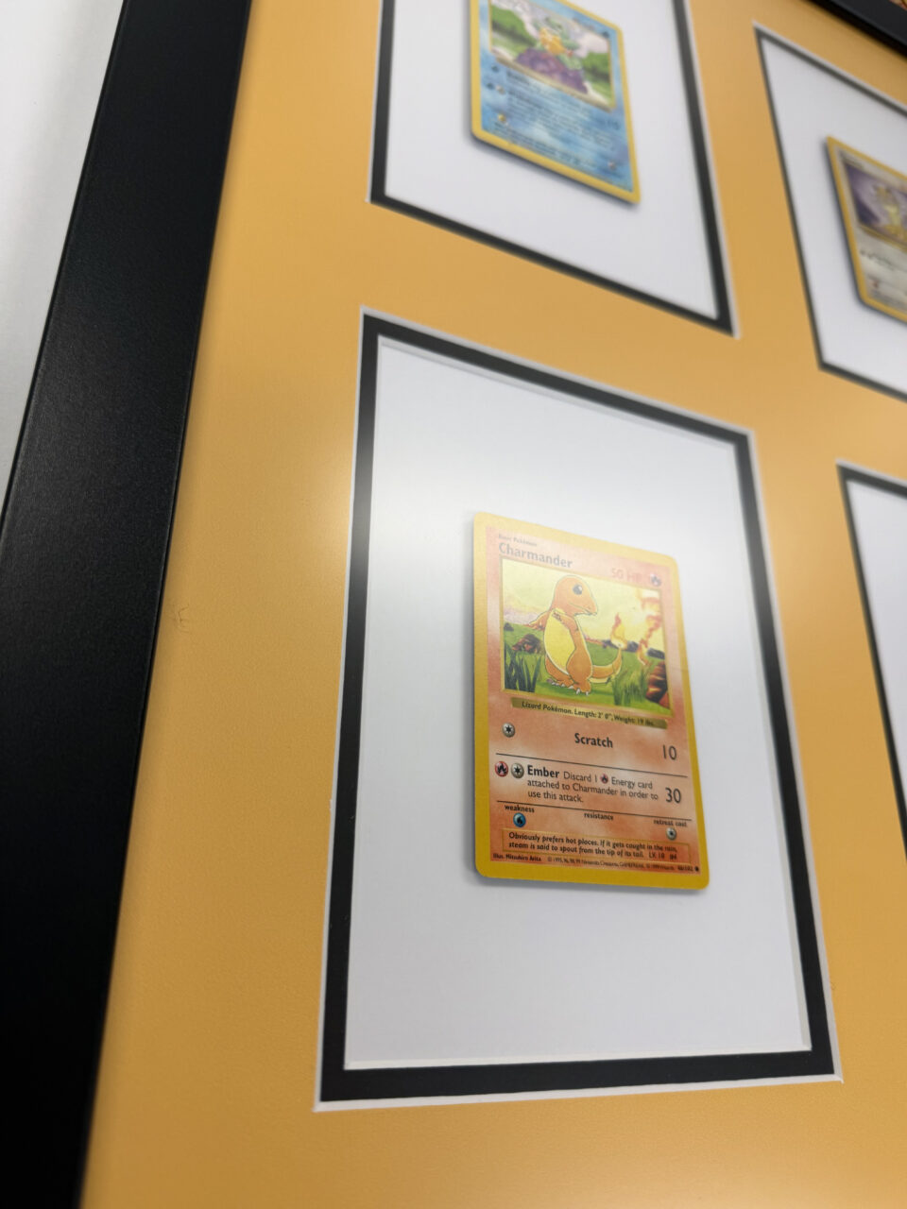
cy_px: 604
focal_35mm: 24
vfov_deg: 71.6
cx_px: 454
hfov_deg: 56.8
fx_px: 838
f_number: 1.78
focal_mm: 6.76
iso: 50
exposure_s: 1/133
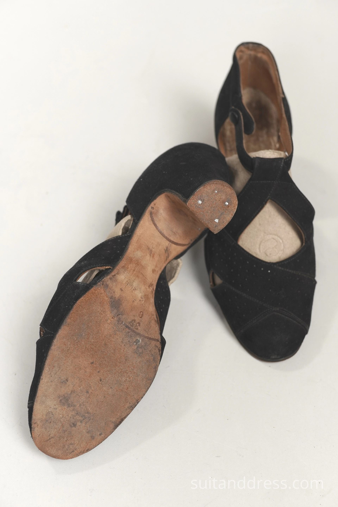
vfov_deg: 41.1
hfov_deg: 28.1
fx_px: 676
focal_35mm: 48
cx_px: 169
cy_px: 254
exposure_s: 1/80
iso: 400
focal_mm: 32
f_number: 4
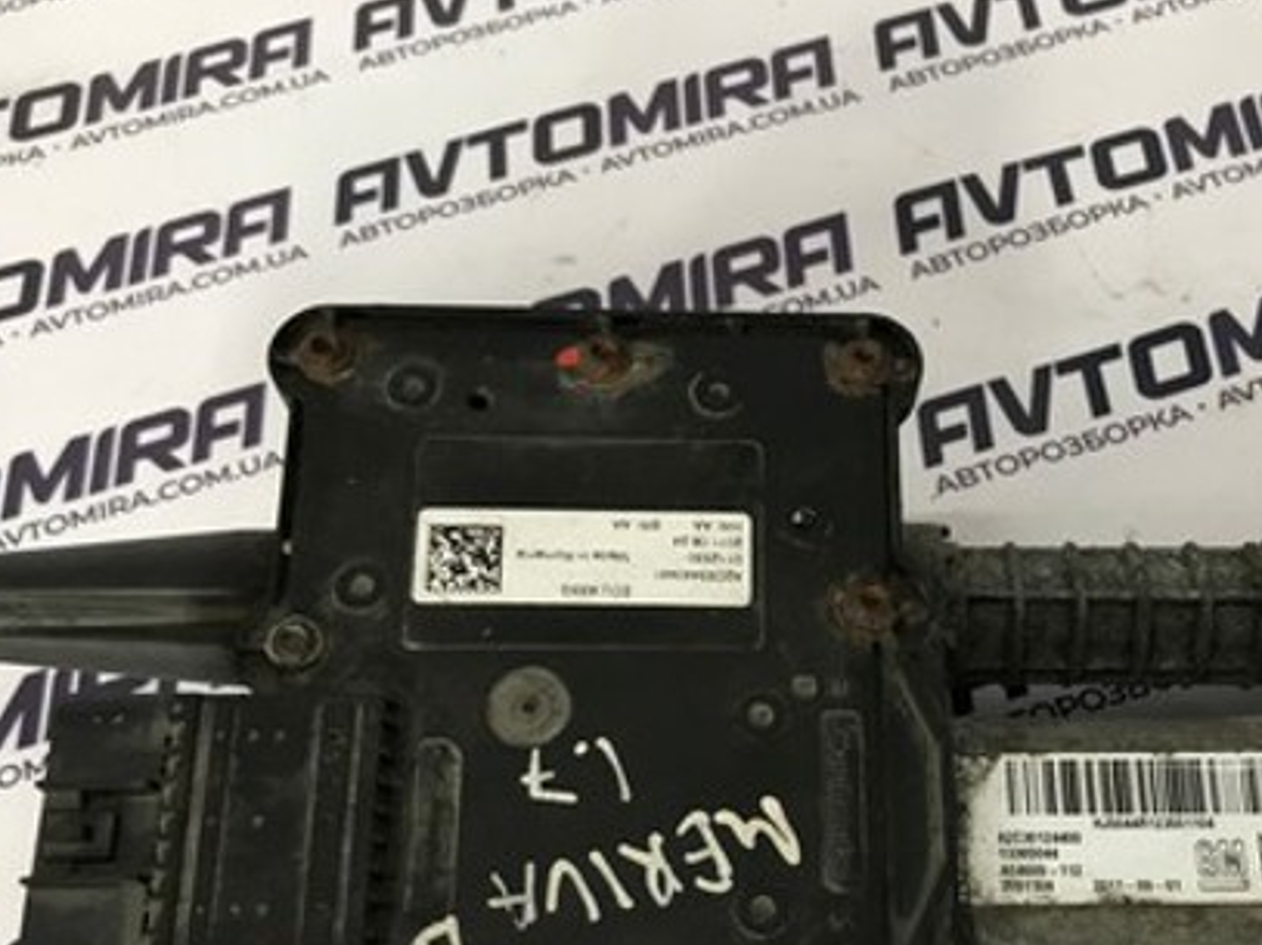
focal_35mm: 44
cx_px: 800
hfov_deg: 42.6
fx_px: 1604
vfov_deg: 32.3
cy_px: 703
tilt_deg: -62.1
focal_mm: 3.99
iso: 32
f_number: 1.8
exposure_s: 1/17
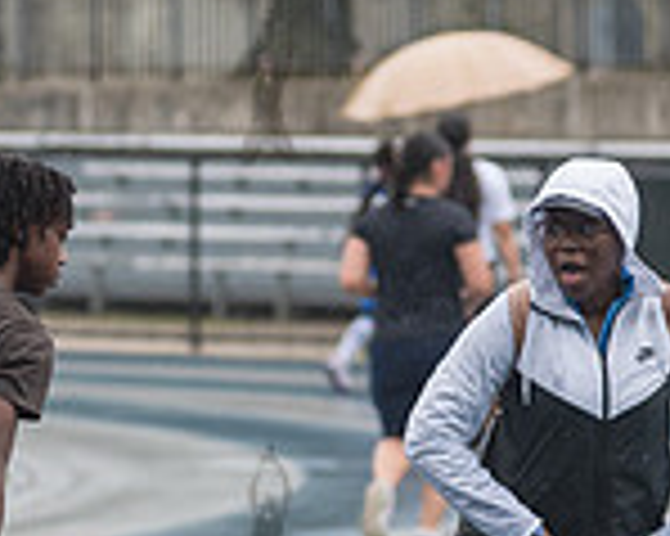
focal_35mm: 566
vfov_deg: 2.7
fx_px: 11216
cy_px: 520
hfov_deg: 3.4
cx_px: 265
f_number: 4
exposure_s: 1/1250
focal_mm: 155
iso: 400
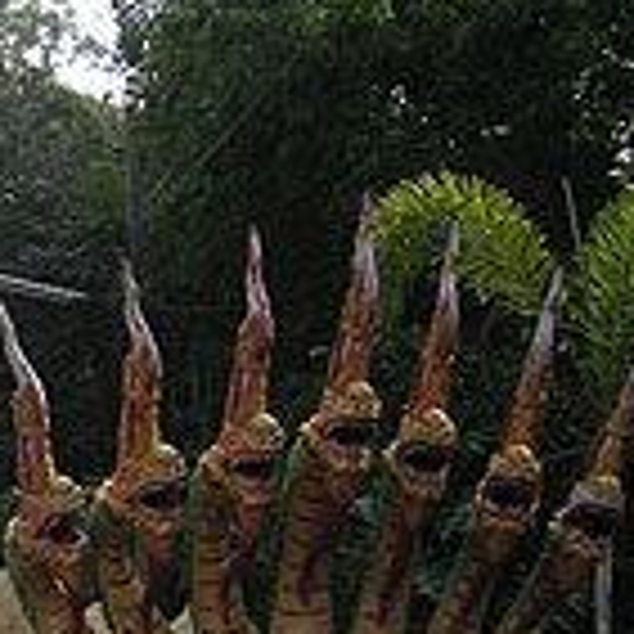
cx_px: -243
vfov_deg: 15.8
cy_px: 713
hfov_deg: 15.3
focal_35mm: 107
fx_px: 2217
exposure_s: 1/500
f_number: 2.8
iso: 50
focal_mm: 6
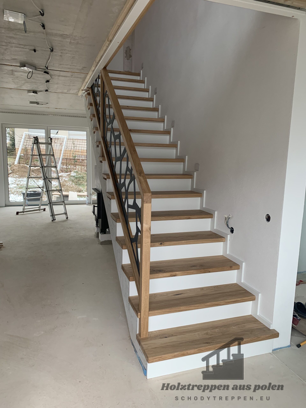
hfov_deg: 53.1
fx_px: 306
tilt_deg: -5.3
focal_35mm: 26
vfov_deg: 67.3
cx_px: 153
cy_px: 204
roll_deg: -2.0
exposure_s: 1/99
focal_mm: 4.25
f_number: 1.8
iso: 100
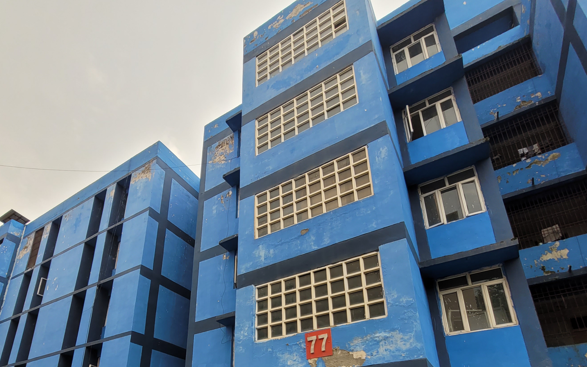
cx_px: 271
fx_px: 336
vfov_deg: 51.6
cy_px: 320
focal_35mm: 21
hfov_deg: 82.1
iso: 40
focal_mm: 1.74
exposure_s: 1/322
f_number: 2.2
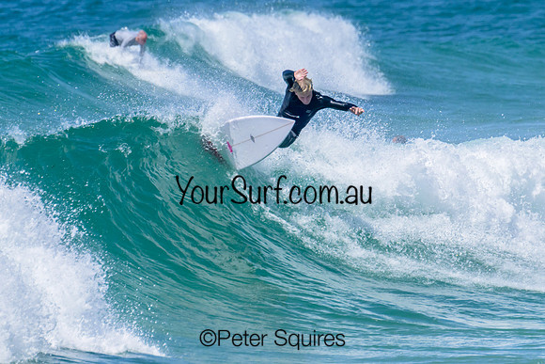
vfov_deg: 1.3
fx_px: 16456
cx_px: 305
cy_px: 125
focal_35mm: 1087
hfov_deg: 1.9
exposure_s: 1/2000
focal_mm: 800
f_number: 16
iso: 1400
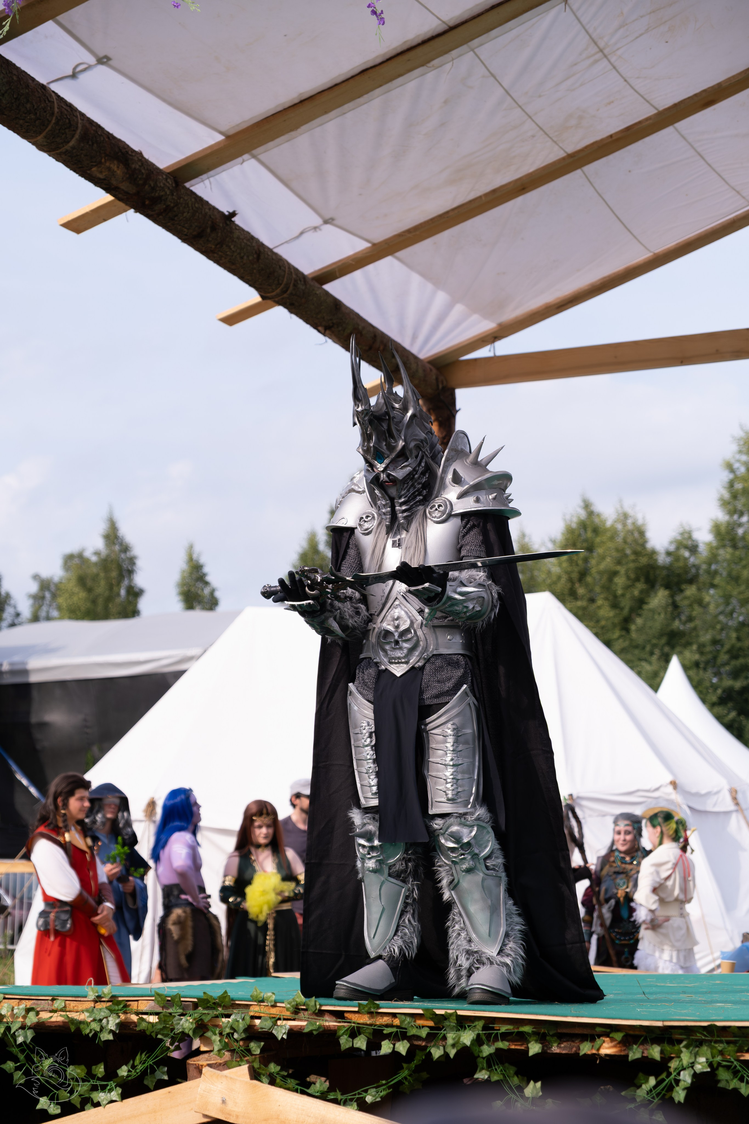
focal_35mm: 75
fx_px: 2340
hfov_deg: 18.2
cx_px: 374
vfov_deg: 27.0
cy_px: 562
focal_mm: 50
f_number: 3.6
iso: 200
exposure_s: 1/1600
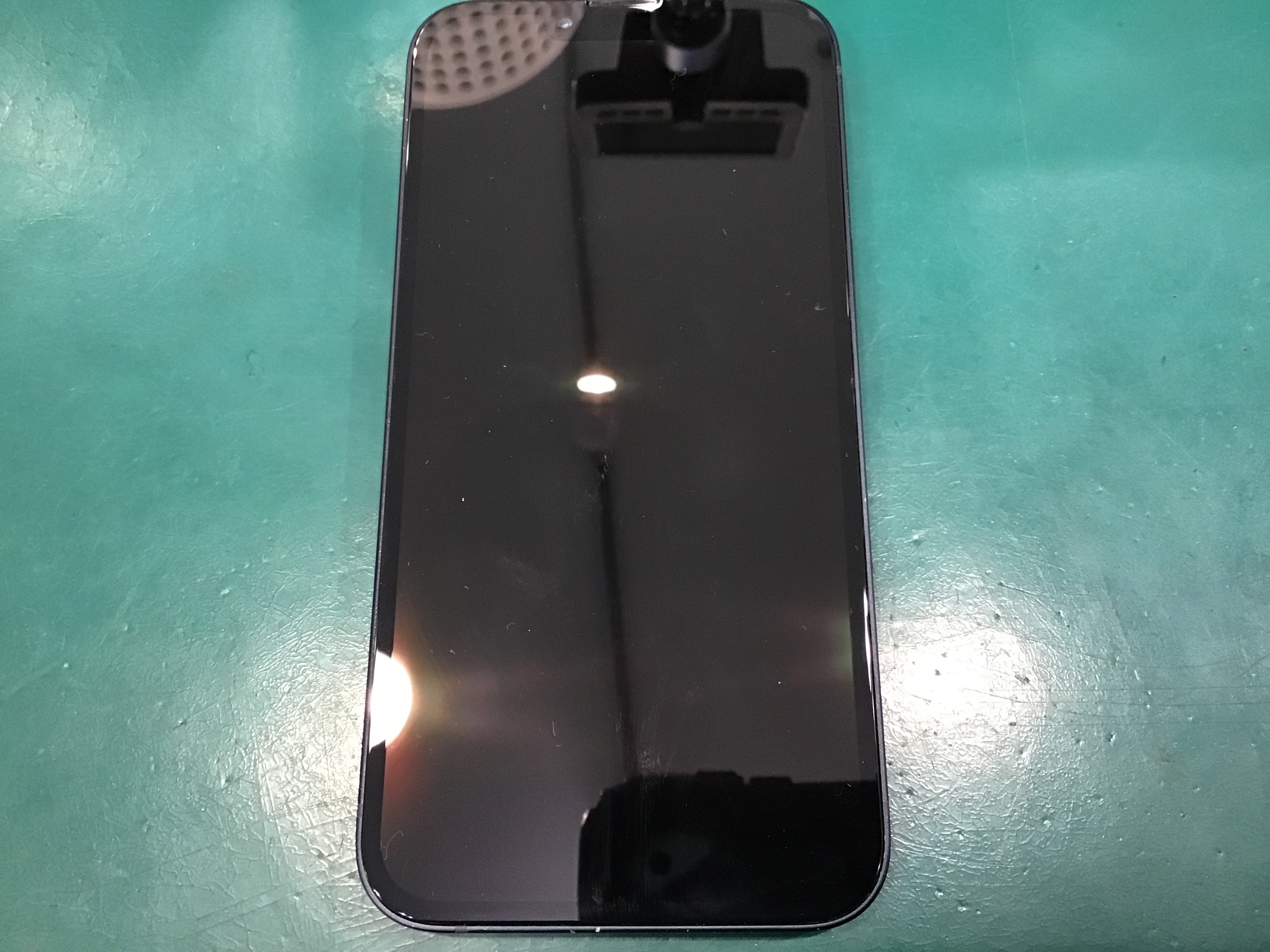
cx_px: 635
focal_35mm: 31
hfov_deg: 58.4
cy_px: 476
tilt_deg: -71.9
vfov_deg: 45.4
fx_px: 1137
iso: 200
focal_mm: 3.3
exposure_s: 1/33
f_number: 2.4
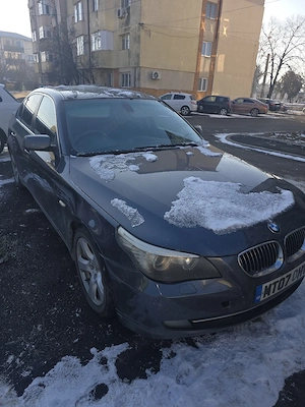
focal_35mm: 23
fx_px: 270
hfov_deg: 58.9
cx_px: 152
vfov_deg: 73.9
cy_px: 204
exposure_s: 1/370
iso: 12
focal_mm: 6.3
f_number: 1.7
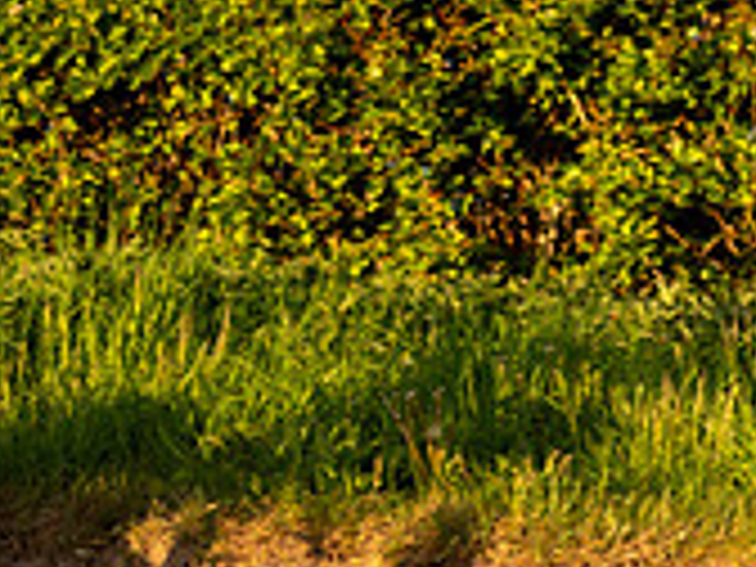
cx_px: -477
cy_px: 38
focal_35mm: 233
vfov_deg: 6.4
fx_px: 5089
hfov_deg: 8.3
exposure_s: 1/1000
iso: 320
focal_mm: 70
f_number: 4
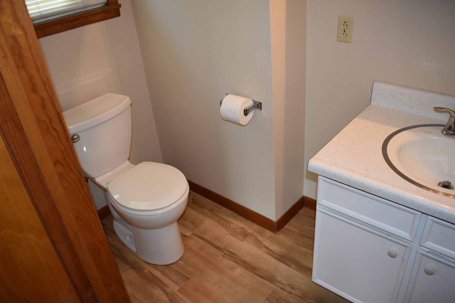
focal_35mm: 27
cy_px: 152
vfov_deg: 47.9
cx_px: 228
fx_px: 341
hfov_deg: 67.4
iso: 800
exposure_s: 1/60
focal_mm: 18
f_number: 4
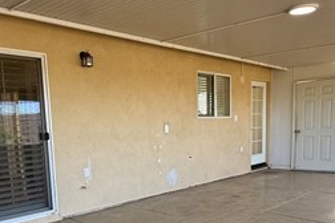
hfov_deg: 51.5
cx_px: 132
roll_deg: +3.0
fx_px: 344
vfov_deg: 34.8
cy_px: 178
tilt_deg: -8.7
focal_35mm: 37
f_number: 2.2
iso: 100
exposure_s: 1/99
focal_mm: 2.22
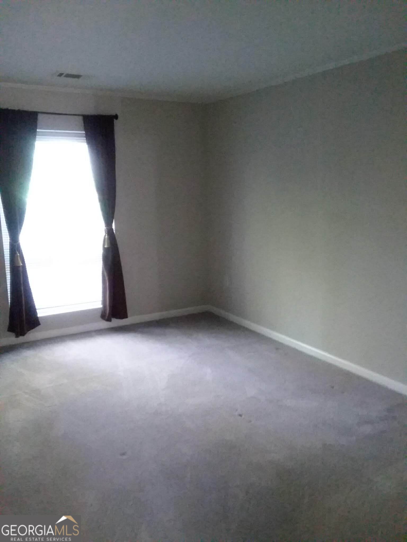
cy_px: 271
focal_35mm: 29
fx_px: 455
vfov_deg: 61.7
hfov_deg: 48.2
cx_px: 204
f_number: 1.9
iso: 640
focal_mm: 2.47
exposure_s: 1/17
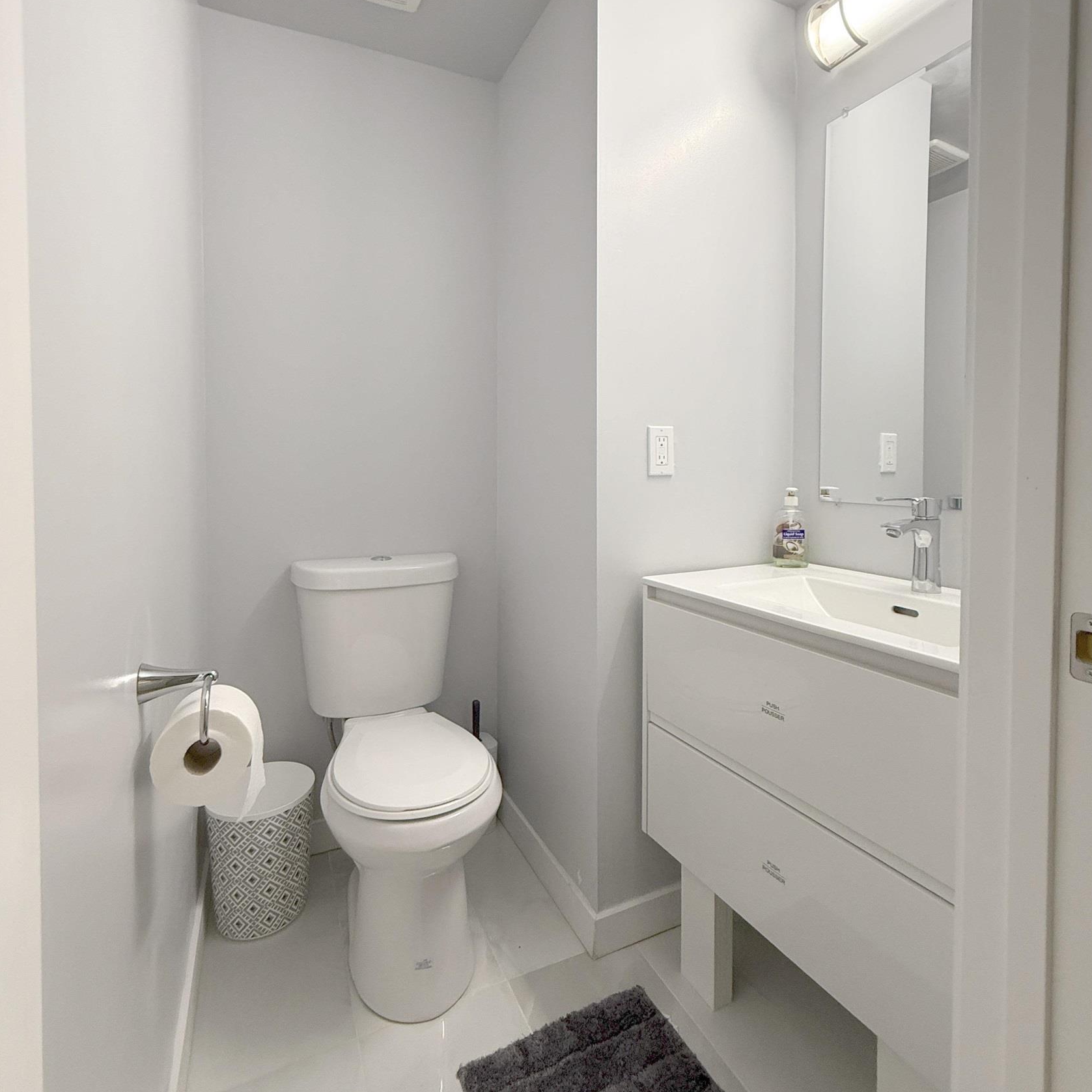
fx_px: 607
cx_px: 539
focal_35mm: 17
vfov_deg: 83.6
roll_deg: -0.1
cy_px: 482
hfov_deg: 84.0
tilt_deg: -1.0
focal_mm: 2.22
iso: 320
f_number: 2.2
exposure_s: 1/120
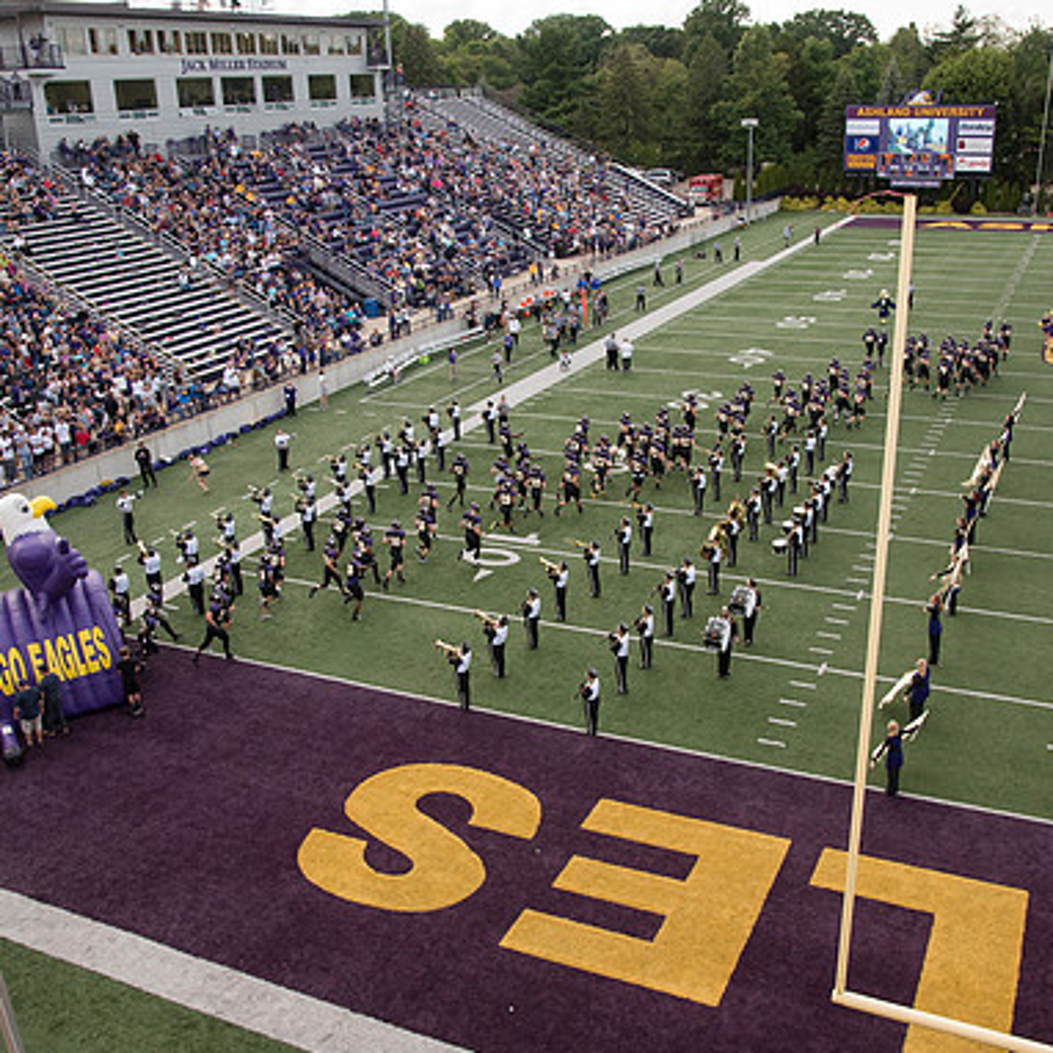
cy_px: 525
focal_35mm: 31
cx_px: 579
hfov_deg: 52.4
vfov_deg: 52.5
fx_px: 1067
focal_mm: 24
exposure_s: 1/640
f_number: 6.3
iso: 640
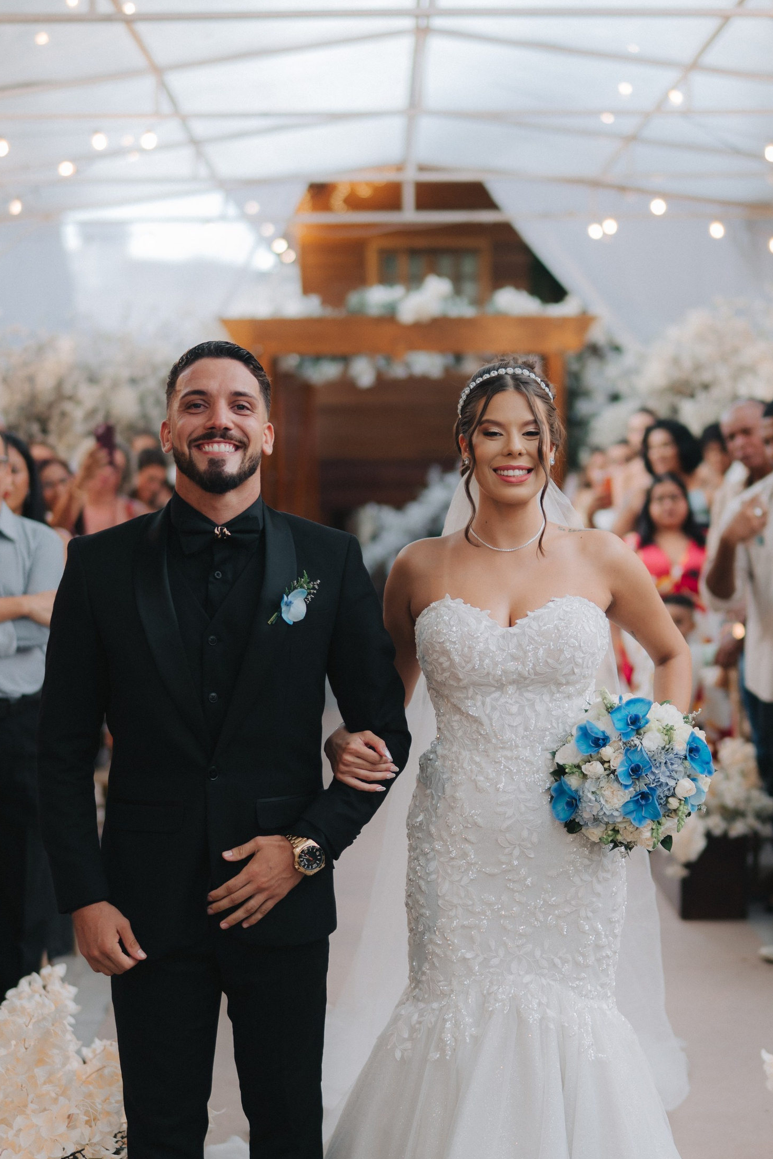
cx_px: 414
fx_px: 1964
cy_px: 642
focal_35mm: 61
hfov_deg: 22.3
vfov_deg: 32.9
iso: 125
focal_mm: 35
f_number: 1.3
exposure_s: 1/250
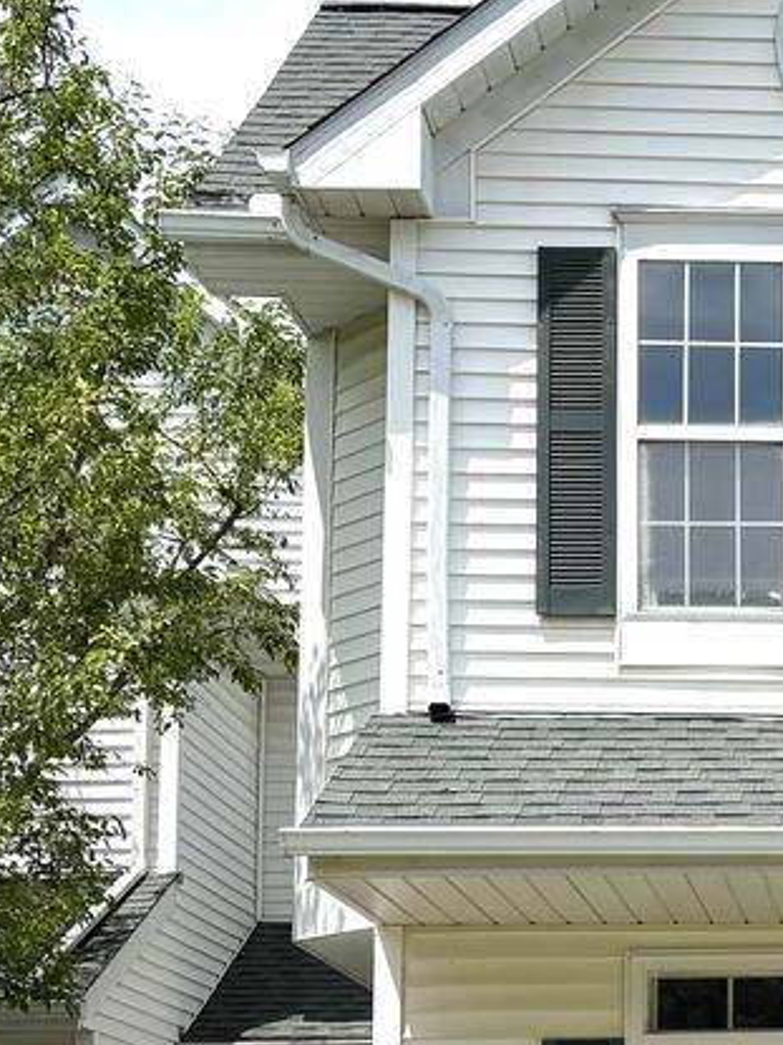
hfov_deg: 14.7
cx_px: 1137
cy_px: 919
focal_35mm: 94
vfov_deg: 20.5
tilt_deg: +9.2
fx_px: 2836
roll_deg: +0.3
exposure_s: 1/4950
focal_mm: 5.96
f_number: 1.6
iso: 50
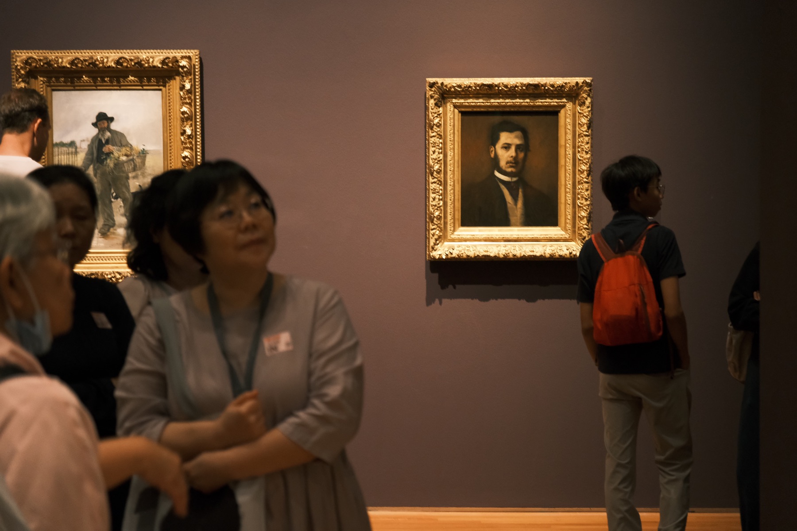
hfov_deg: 27.0
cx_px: 398
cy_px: 266
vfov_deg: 18.2
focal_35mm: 75
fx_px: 1660
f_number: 2.8
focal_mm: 50
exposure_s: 1/60
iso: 3200
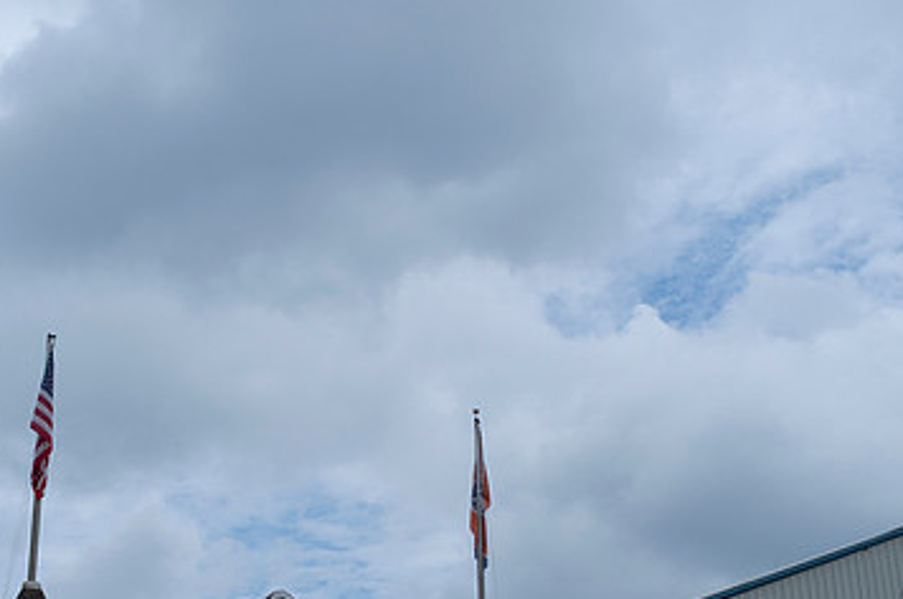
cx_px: 327
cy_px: 546
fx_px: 1352
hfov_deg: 36.7
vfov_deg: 24.2
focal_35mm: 54
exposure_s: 1/2000
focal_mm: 24
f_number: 5.6
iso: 200
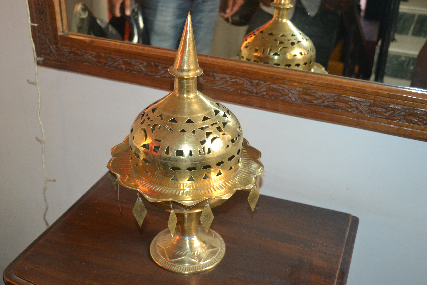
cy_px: 142
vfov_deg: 31.9
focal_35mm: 42
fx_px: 498
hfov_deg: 46.4
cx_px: 214
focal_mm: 28
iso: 1400
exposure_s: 1/60
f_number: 4.5
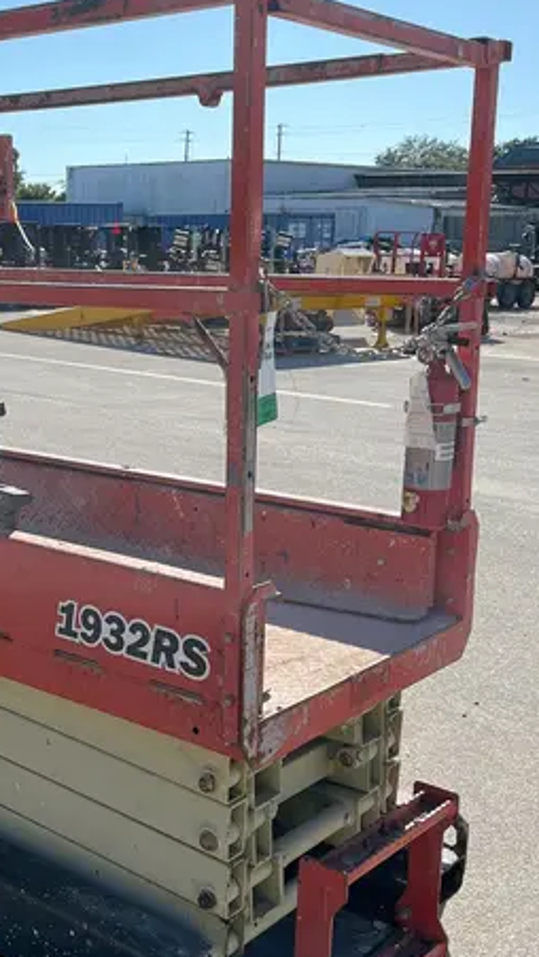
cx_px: 146
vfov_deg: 44.5
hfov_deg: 25.7
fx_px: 1168
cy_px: 527
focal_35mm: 46
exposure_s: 1/4484
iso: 50
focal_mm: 5.1
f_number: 1.6
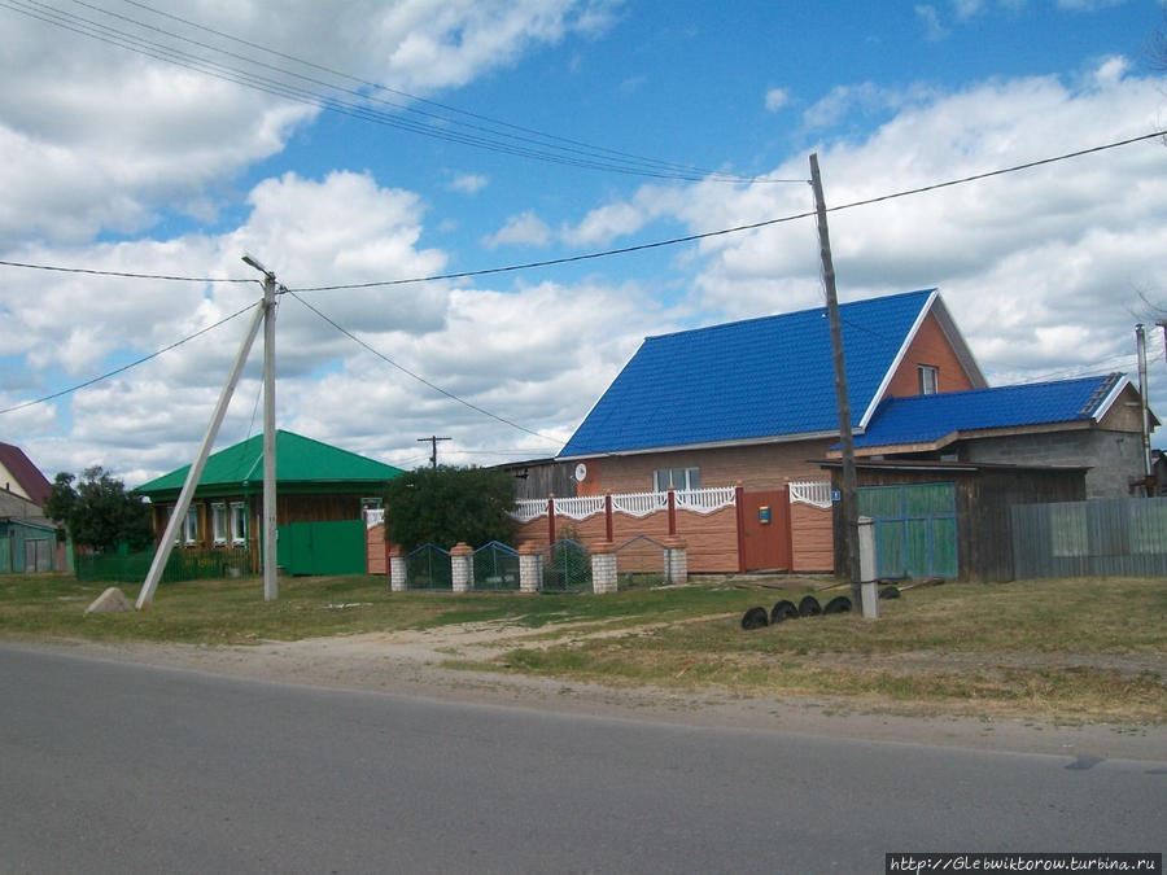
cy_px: 438
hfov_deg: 51.4
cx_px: 584
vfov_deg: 39.7
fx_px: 1214
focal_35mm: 36
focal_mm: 6
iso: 80
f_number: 4.8
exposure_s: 1/640
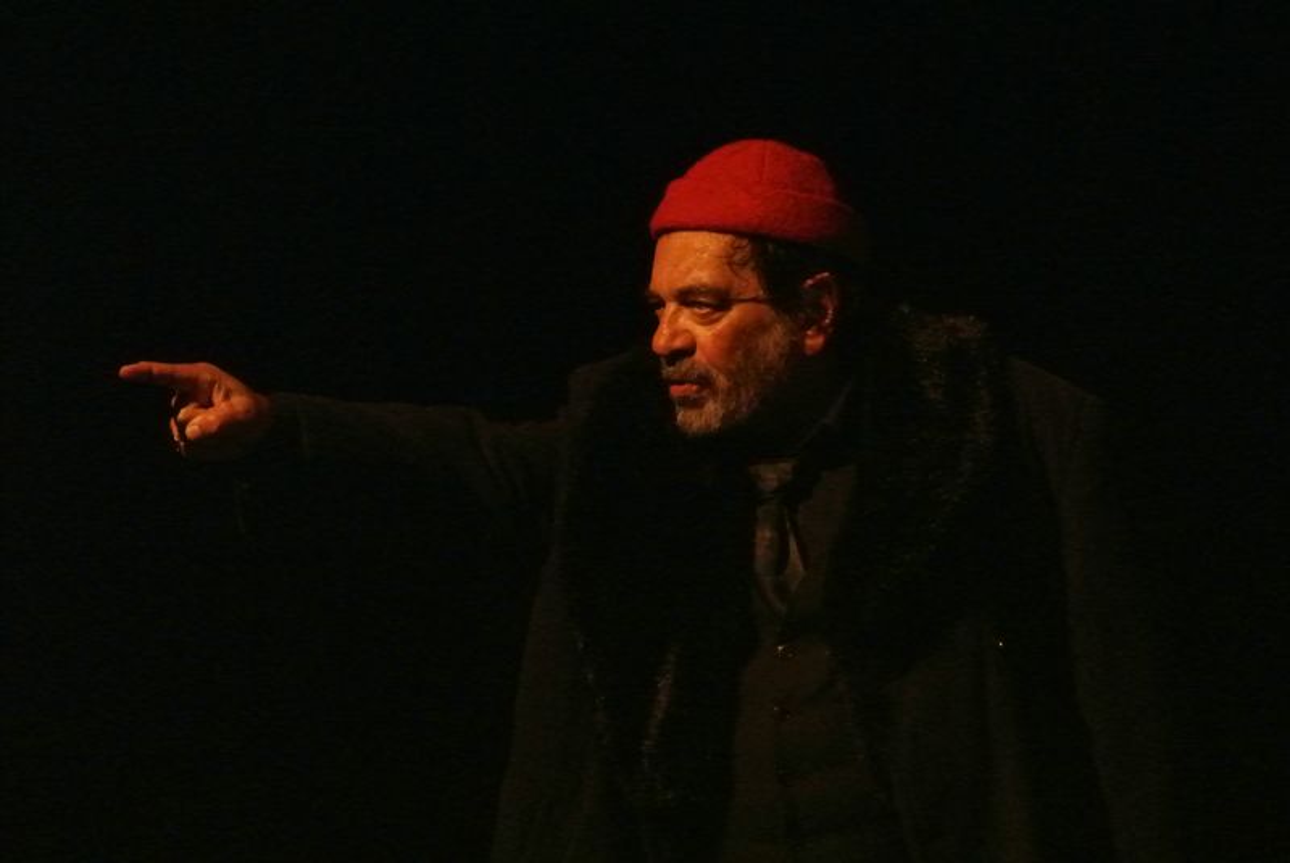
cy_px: 432
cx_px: 645
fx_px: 10652
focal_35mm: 297
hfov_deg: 6.9
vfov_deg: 4.6
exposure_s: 1/80
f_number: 5.6
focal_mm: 110
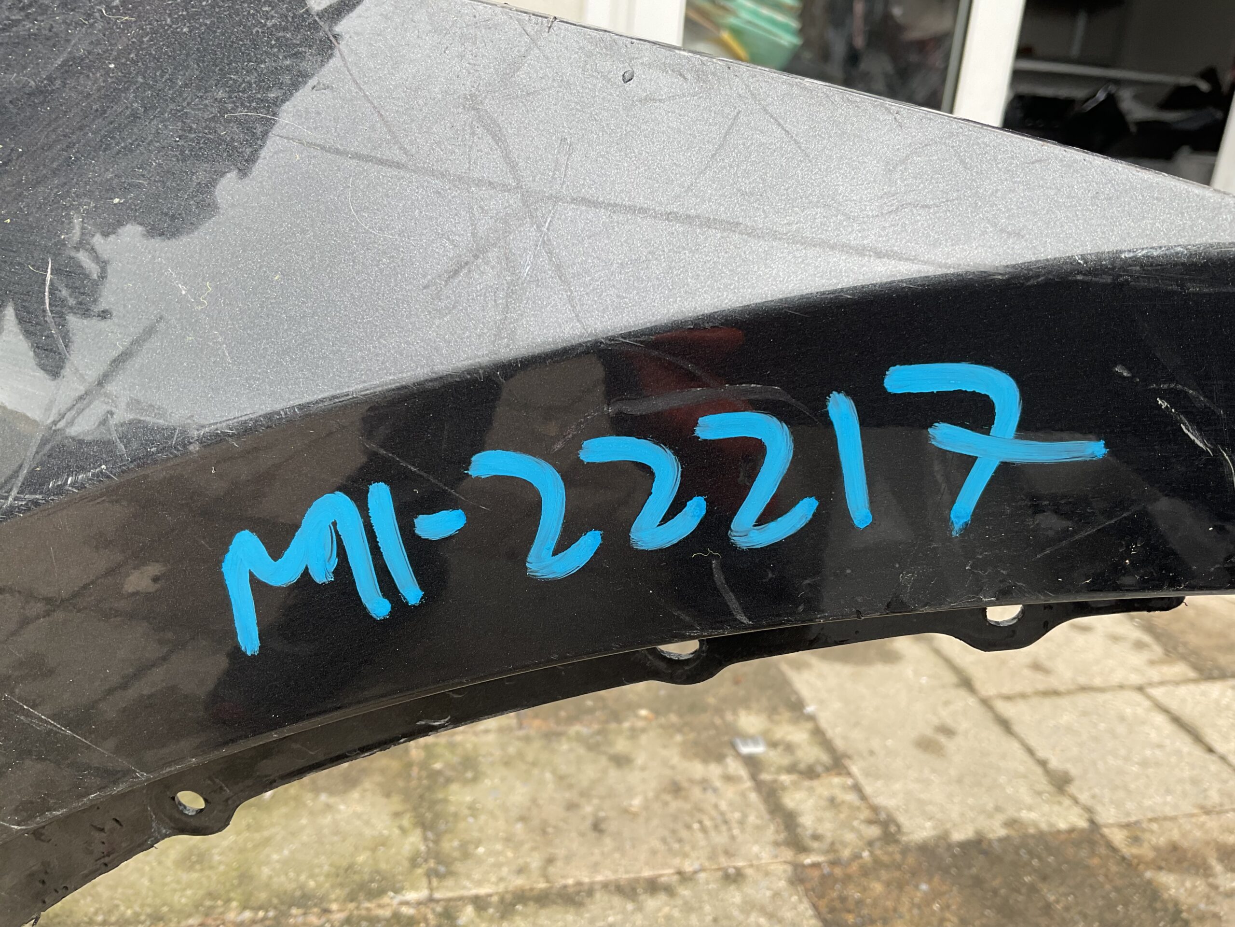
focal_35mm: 29
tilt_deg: -20.9
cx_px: 618
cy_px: 464
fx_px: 1035
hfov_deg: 61.7
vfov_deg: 48.2
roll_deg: -5.1
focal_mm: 3
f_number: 1.8
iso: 16
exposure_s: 1/115
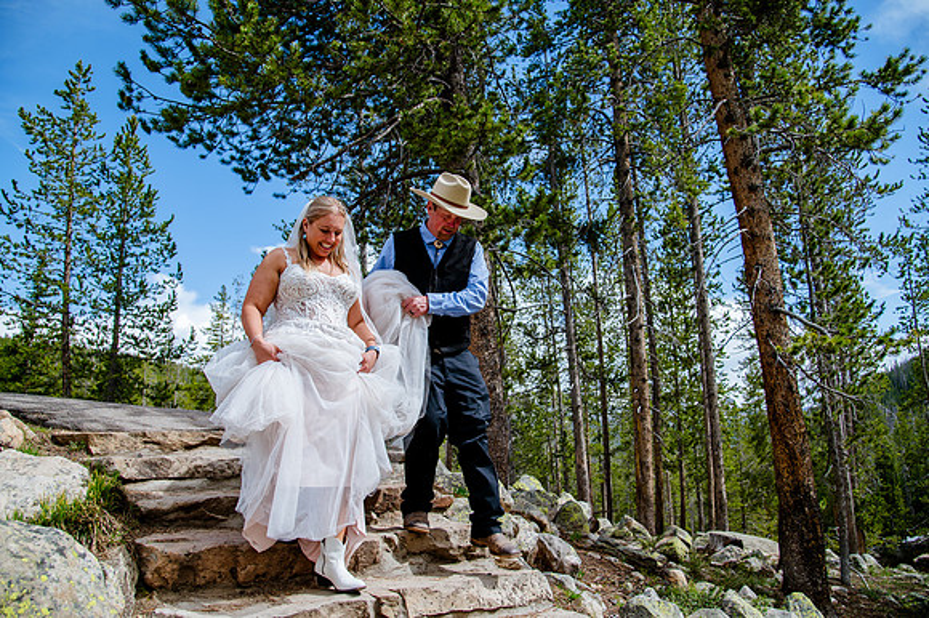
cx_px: 464
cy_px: 309
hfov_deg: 71.2
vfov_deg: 51.0
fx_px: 648
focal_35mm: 25
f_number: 5
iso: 250
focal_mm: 24
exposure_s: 1/1000
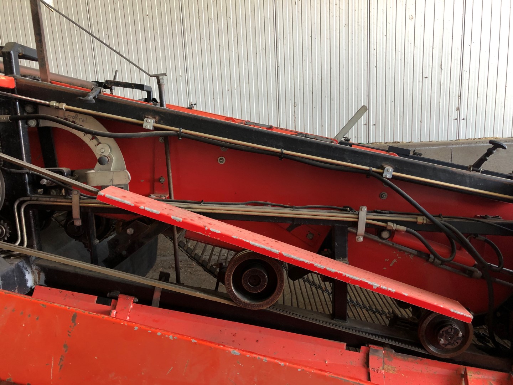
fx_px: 415
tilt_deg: -12.0
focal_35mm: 28
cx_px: 256
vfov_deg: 49.7
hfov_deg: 63.4
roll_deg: +3.6
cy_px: 192
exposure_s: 1/17
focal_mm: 4
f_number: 1.8
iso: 50
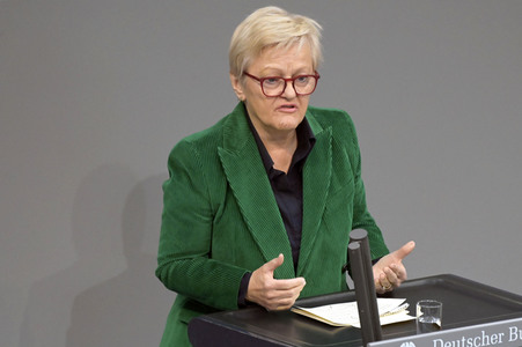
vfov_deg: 3.3
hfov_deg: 5.0
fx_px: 5940
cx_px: 261
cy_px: 174
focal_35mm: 410
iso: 12800
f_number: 5.6
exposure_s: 1/400
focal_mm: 410
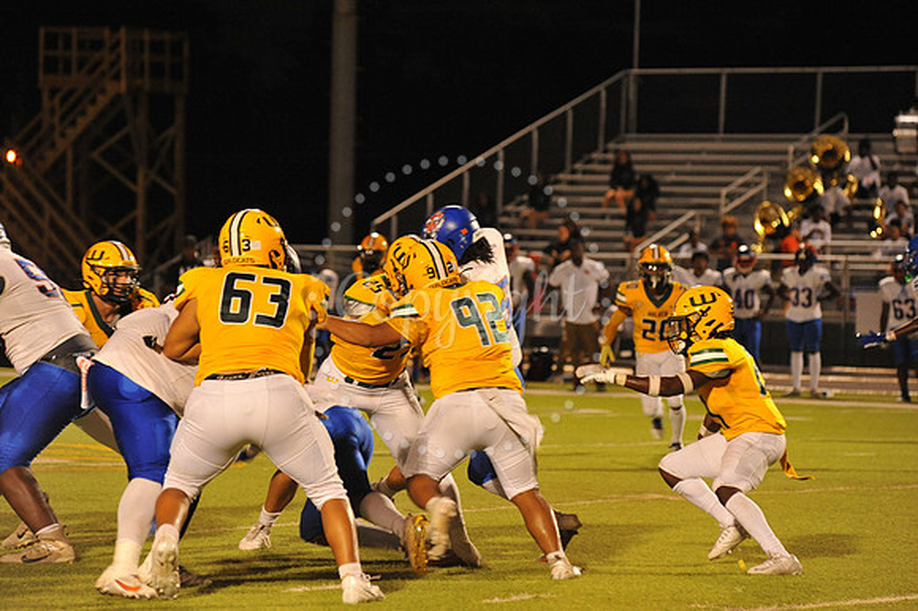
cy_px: 306
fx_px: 5097
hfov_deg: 10.3
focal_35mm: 200
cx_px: 459
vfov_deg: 6.9
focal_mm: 200
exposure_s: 1/160
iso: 3200
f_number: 5.6
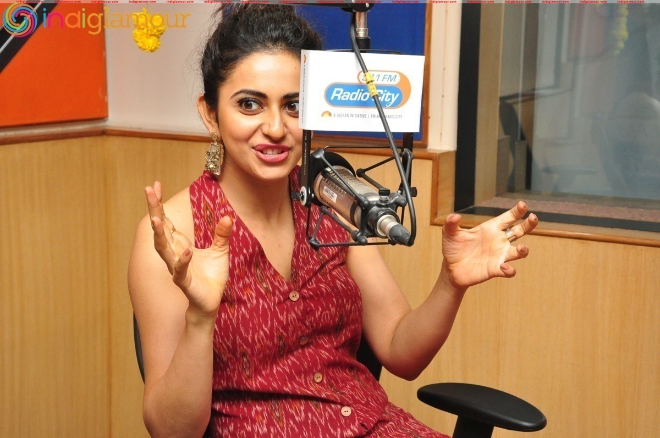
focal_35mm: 57
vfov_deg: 23.7
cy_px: 219
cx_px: 330
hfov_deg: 35.1
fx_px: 1044
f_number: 7.1
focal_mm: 38
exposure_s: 1/125
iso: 1600
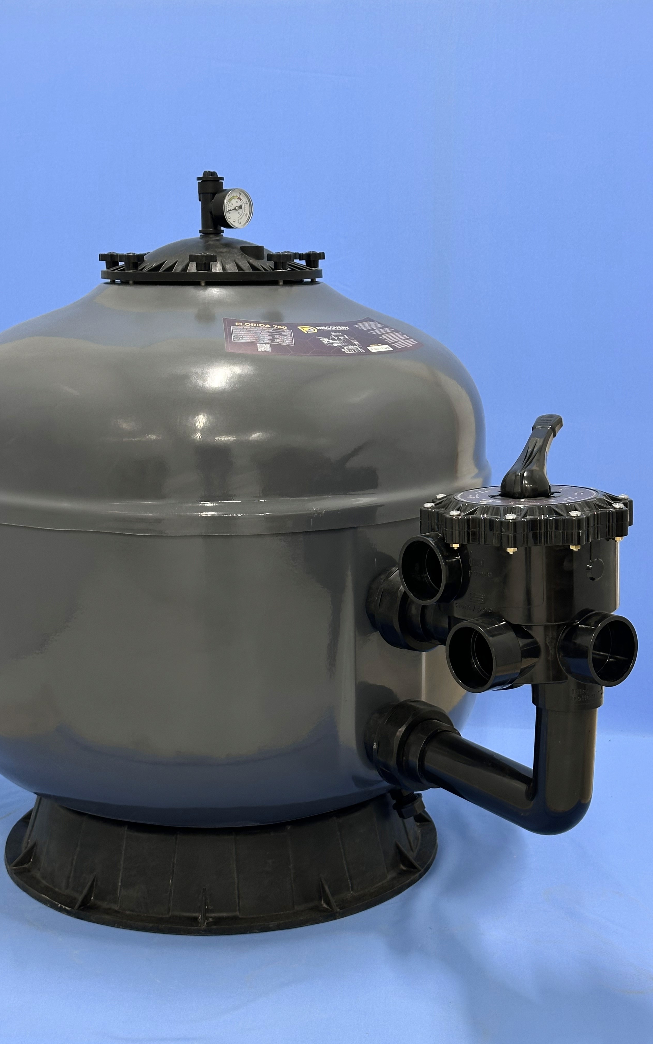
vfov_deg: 39.6
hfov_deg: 25.3
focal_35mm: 51
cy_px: 523
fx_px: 1452
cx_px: 296
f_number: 1.78
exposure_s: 1/50
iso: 100
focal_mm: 6.86
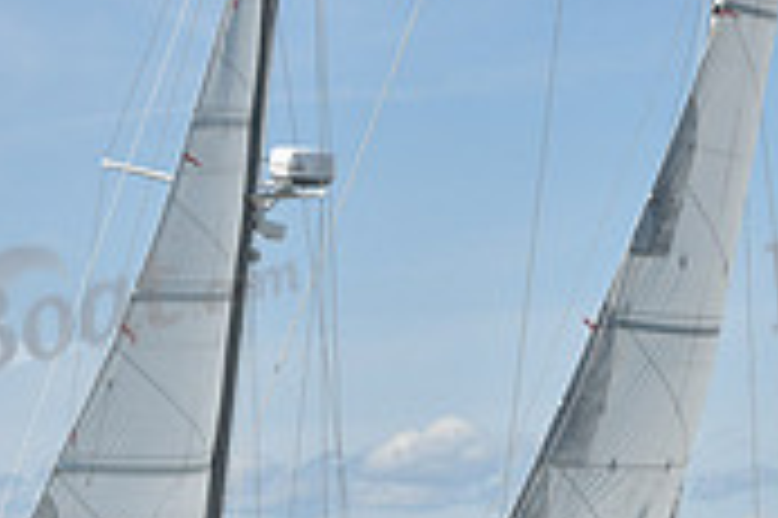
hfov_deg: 8.8
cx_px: 535
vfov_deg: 5.8
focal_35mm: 235
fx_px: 5074
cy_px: 511
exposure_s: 1/1000
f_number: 10
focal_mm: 70
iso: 320
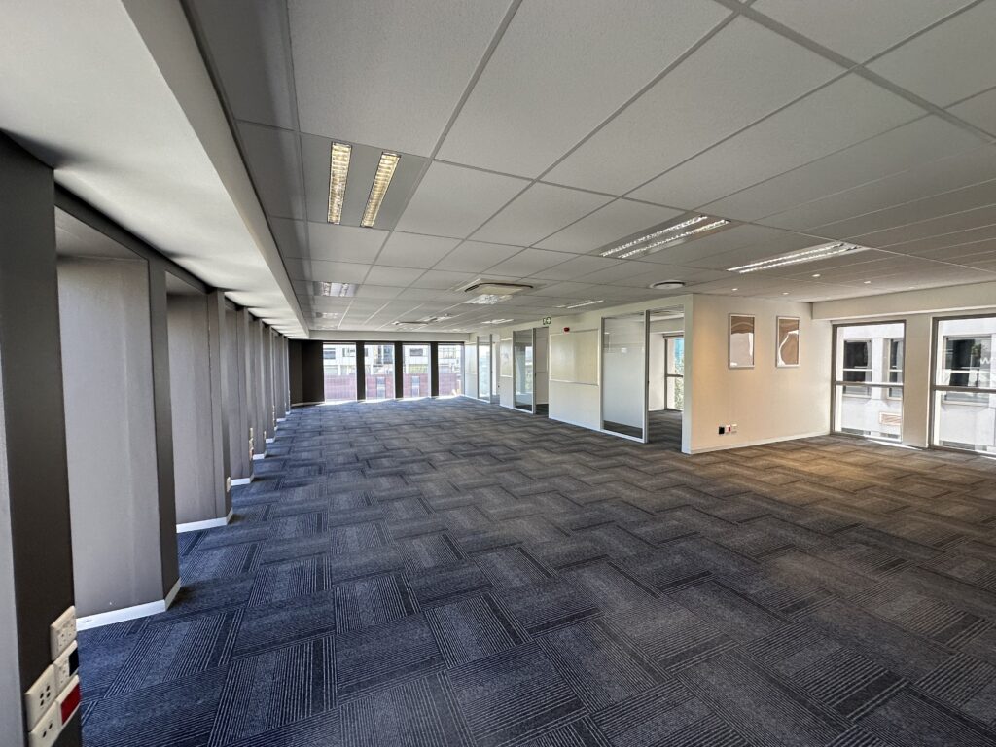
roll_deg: +0.7
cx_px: 498
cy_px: 374
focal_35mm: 14
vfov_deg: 85.7
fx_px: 403
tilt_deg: -4.9
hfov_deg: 102.1
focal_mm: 2.22
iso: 125
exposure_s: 1/100
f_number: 2.2
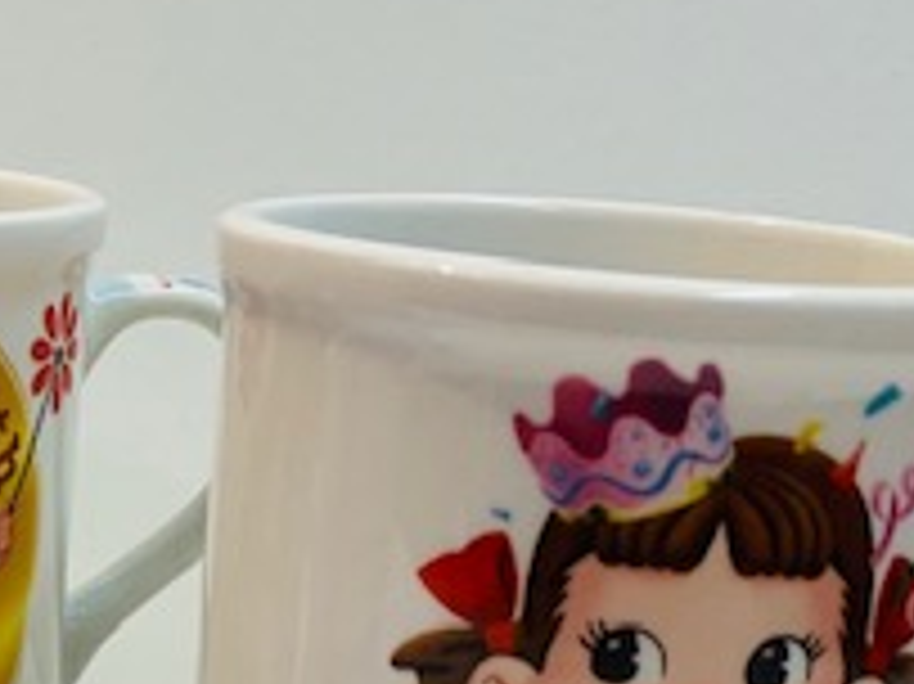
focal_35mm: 82
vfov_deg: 17.9
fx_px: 2164
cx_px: -189
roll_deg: -2.3
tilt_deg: -11.5
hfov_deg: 22.0
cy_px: 436
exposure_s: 1/100
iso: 64
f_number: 1.8
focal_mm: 4.25
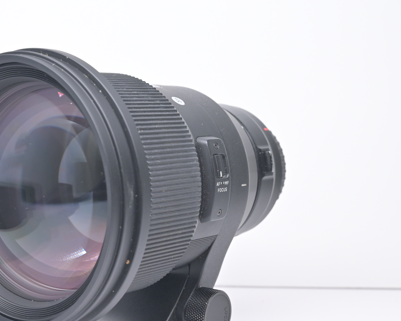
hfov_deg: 26.5
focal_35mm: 71
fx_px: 843
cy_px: 198
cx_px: 104
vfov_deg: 21.5
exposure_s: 1/30
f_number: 9
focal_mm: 40
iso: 640
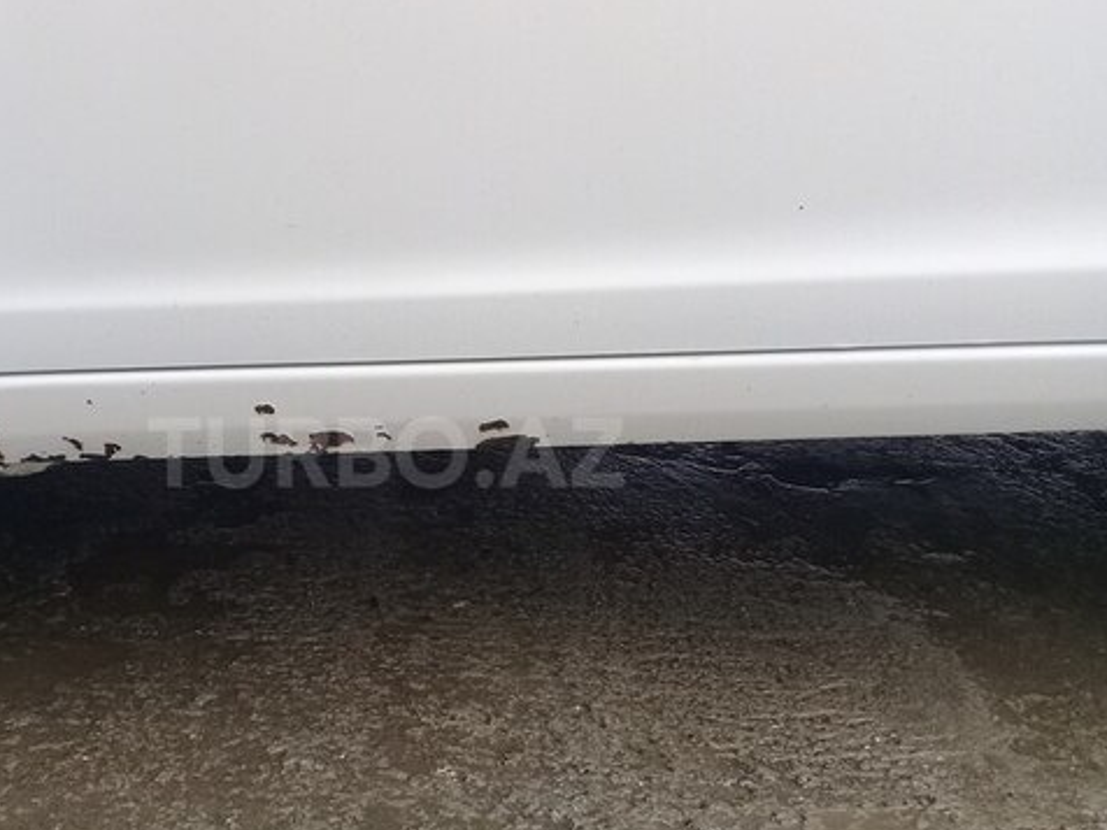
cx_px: 386
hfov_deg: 43.3
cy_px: 452
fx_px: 1375
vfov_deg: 33.6
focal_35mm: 43
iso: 64
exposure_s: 1/50
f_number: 2.2
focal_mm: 3.3
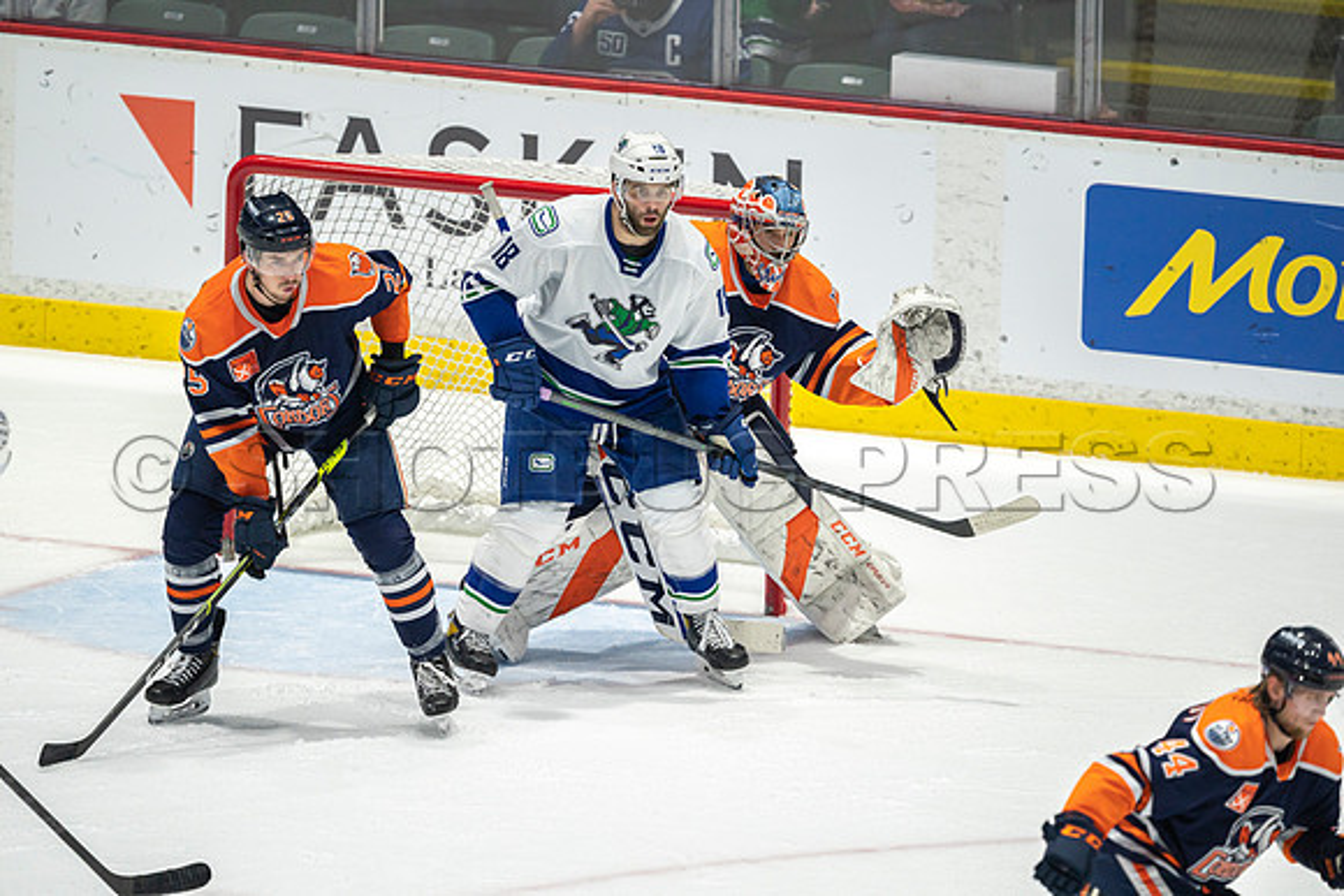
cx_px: 672
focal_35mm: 600
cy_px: 448
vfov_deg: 2.3
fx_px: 22404
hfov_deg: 3.4
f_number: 4
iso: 1600
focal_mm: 600
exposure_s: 1/640
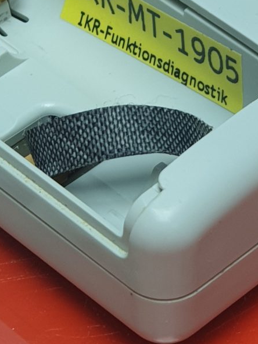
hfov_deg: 6.6
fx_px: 2236
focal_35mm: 225
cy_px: 38
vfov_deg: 8.8
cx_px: 106
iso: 50
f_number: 2.4
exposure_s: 1/33
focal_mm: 6
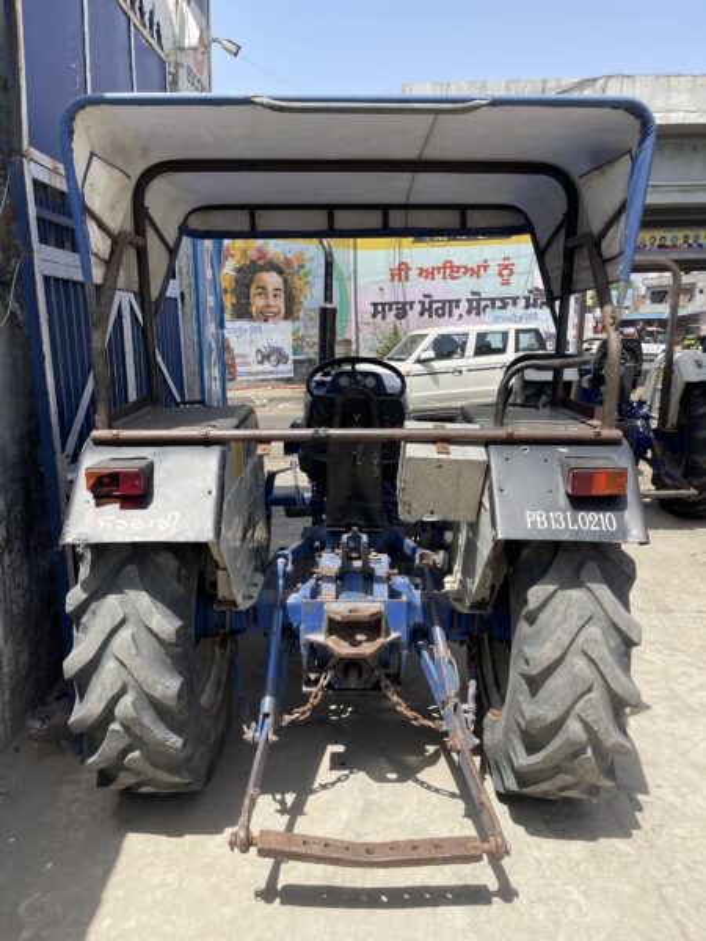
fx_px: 680
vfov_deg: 69.4
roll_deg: +0.7
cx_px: 353
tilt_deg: -11.6
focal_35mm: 25
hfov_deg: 54.9
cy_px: 470
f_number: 1.6
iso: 32
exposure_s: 1/2165
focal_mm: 5.1
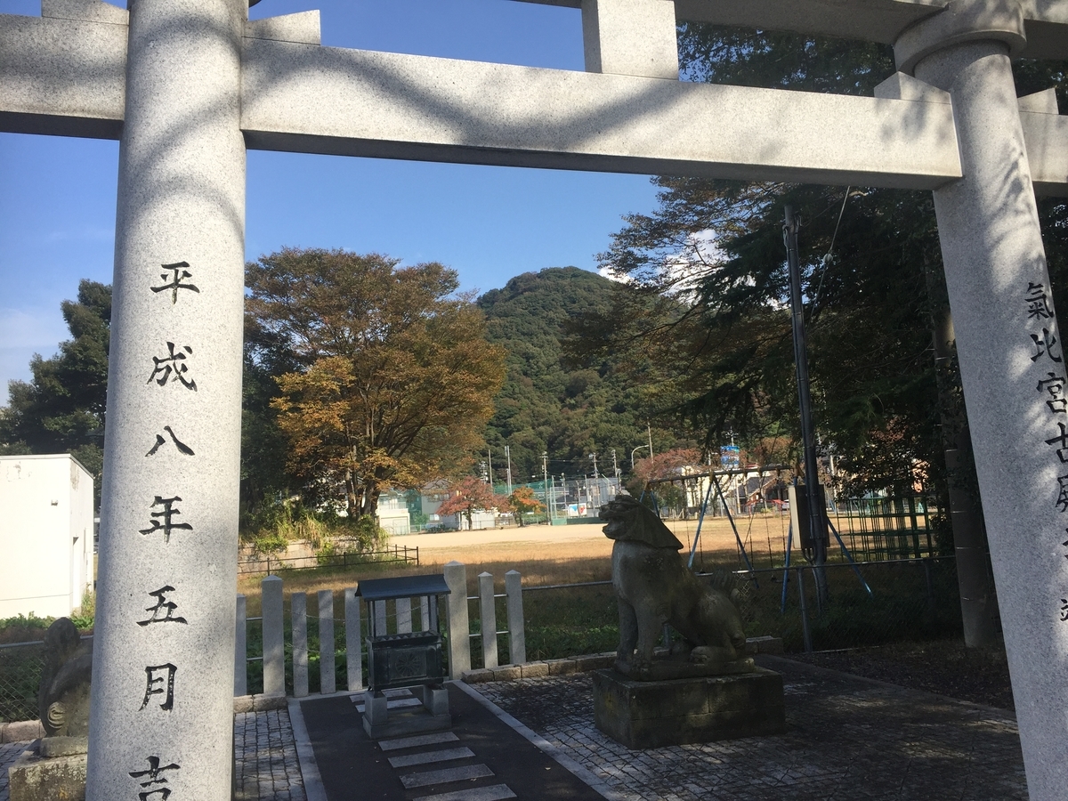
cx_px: 534
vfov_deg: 48.2
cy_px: 400
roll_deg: +2.6
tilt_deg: +6.8
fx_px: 895
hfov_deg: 61.7
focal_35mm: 29
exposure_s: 1/1464
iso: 32
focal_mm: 4.15
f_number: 2.2
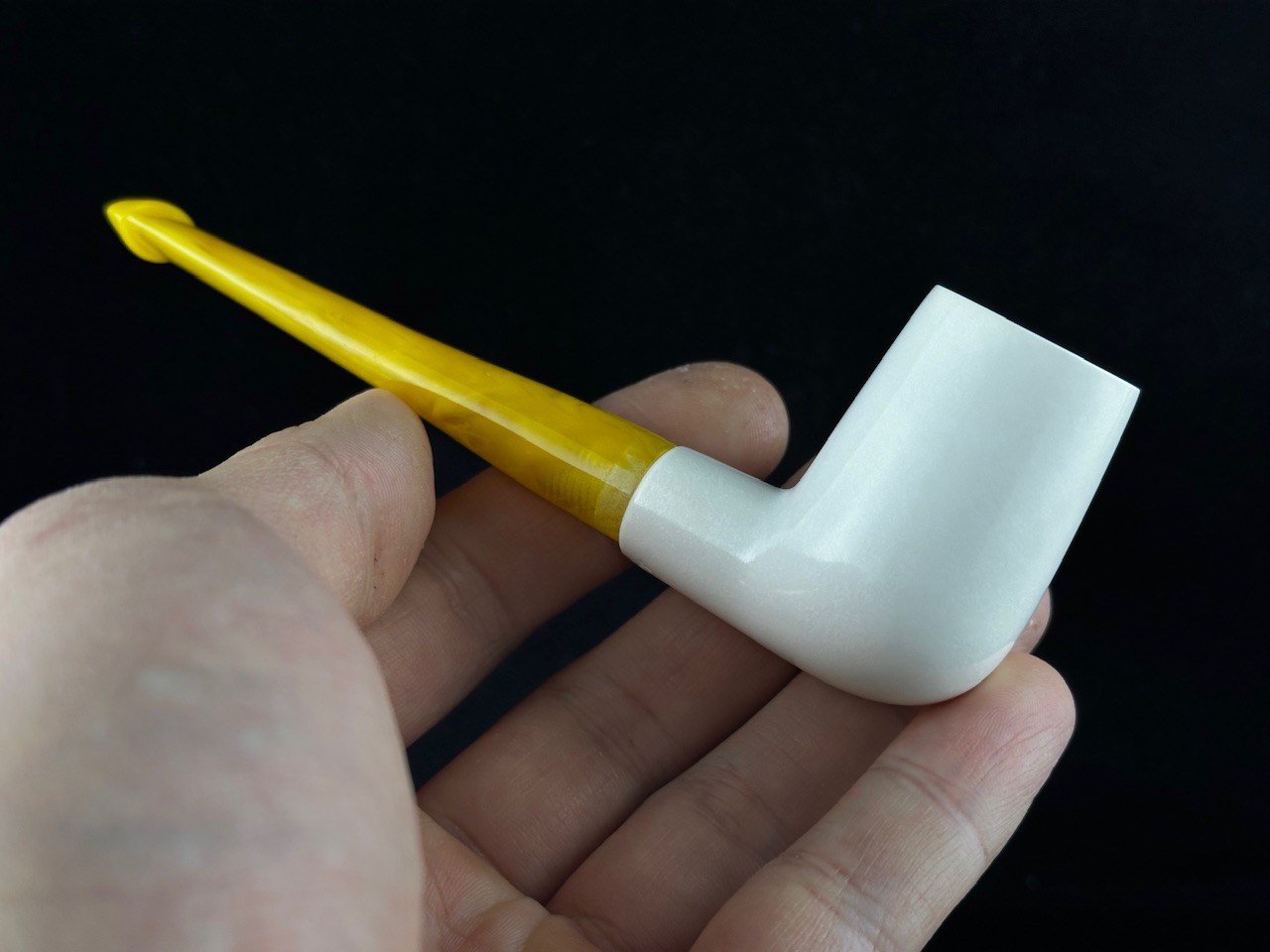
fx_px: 1761
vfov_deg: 30.3
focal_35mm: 48
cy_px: 476
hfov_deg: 39.7
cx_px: 635
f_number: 1.78
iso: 64
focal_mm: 6.86
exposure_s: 1/704
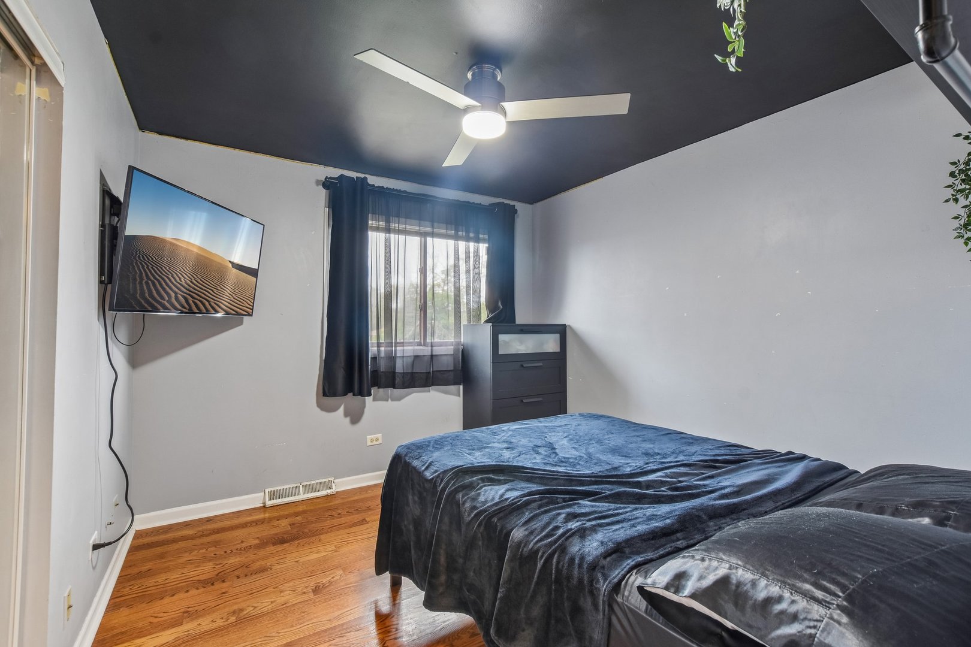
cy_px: 324
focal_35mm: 15
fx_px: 405
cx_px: 486
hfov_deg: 100.4
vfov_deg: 77.3
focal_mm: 10
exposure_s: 1/5
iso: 400
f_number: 8
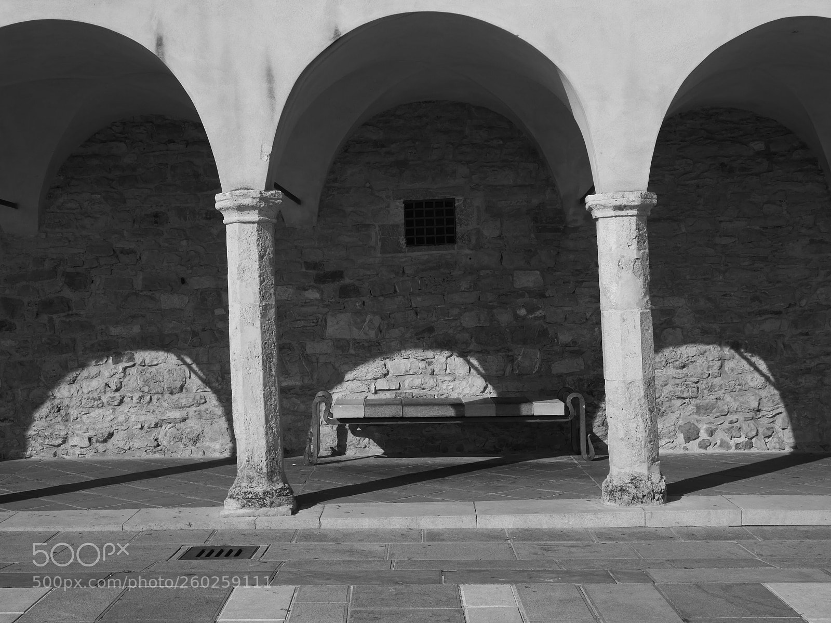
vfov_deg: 29.1
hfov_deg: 38.2
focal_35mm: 50
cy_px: 312
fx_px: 1200
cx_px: 416
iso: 200
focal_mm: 25
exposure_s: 1/640
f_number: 9
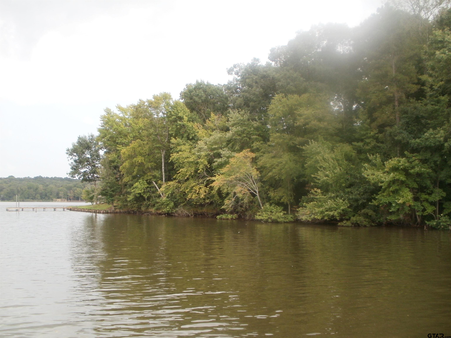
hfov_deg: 51.4
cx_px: 226
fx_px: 469
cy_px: 169
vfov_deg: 39.7
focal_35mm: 36
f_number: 3.5
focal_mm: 6.3
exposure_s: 1/100
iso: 100
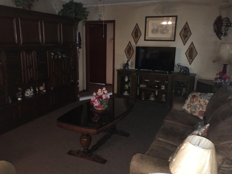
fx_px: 208
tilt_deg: -12.0
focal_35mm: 31
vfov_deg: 45.4
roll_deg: -0.5
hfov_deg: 58.3
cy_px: 89
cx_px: 111
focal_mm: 4.15
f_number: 2.2
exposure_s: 1/16
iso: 320
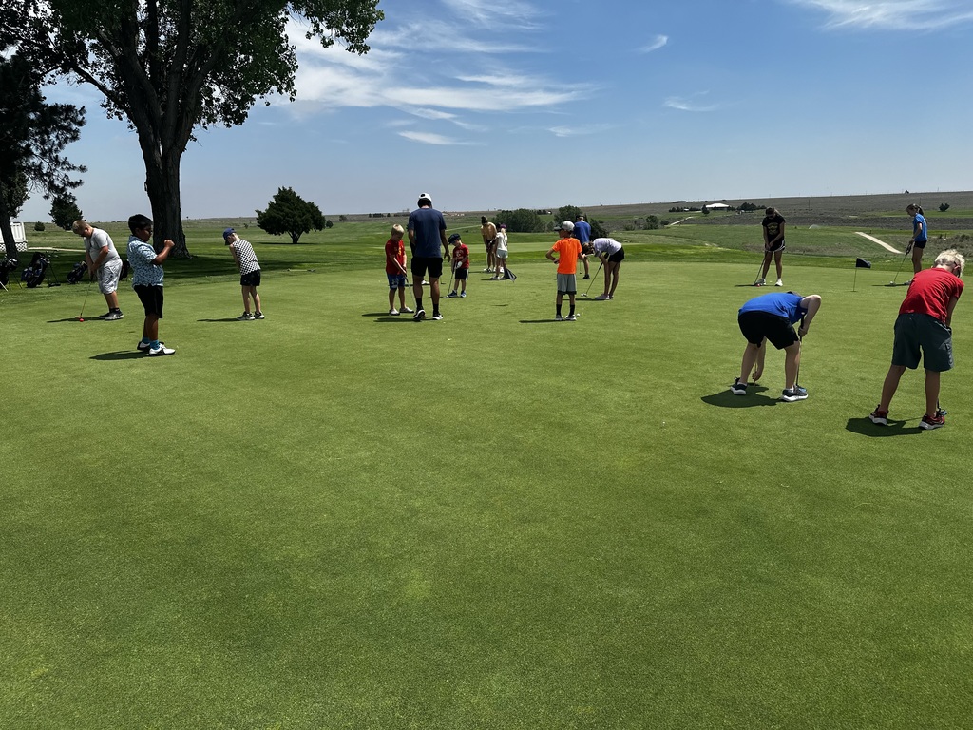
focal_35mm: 24
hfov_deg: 71.6
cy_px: 365
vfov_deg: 56.8
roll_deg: +2.3
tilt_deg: -9.5
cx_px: 486
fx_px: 675
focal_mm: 6.86
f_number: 1.78
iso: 80
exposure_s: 1/5525
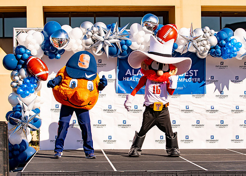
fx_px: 578
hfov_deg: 24.0
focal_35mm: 83
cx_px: 142
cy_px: 94
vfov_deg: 17.3
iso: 100
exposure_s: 1/2500
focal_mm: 70
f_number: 3.5
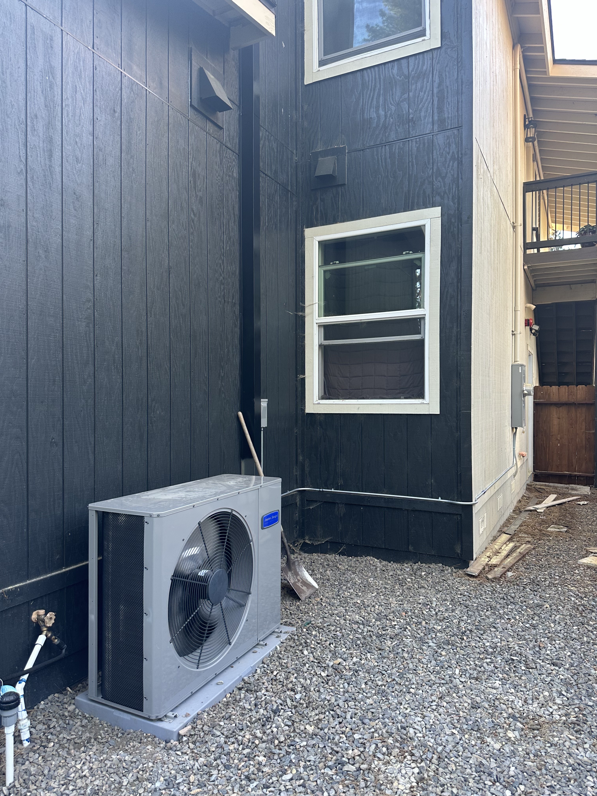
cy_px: 398
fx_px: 552
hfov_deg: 56.8
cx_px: 298
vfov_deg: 71.6
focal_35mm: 24
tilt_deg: +0.6
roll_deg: -0.1
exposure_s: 1/121
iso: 125
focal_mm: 6.86
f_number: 1.78
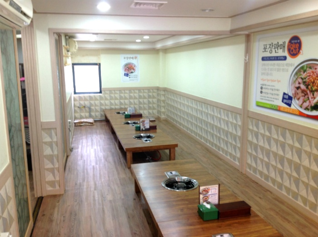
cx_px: 159
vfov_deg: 40.6
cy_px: 118
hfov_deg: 52.7
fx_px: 321
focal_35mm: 35
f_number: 2.4
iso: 80
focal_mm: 4.28
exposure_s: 1/20
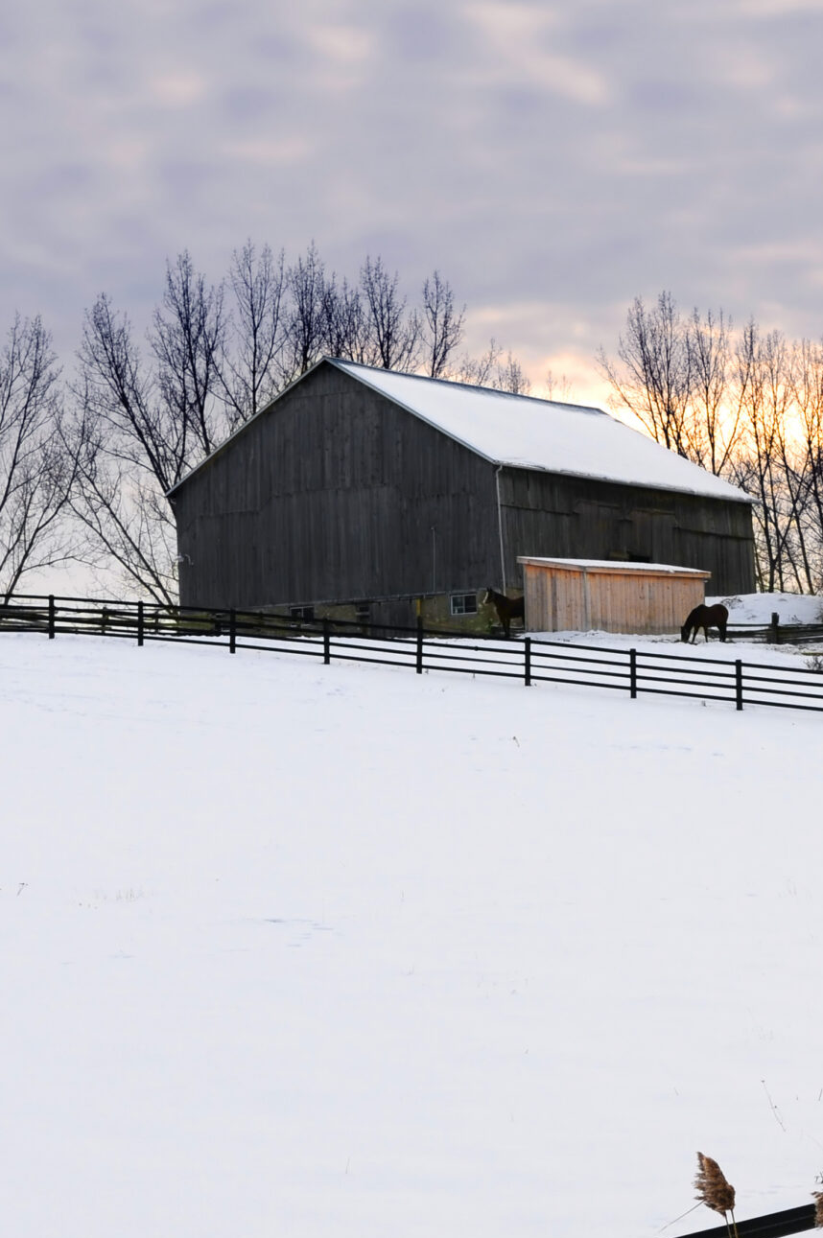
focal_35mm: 113
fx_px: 3883
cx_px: 754
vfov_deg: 18.1
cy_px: 767
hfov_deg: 12.0
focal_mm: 38
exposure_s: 1/125
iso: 200
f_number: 7.1
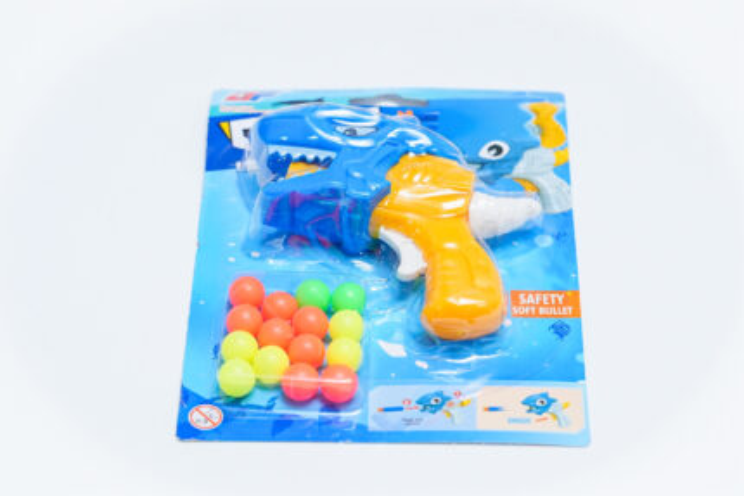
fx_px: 2171
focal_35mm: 105
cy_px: 248
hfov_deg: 19.4
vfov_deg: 13.1
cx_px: 372
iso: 3200
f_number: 4.5
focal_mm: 70
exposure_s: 1/640
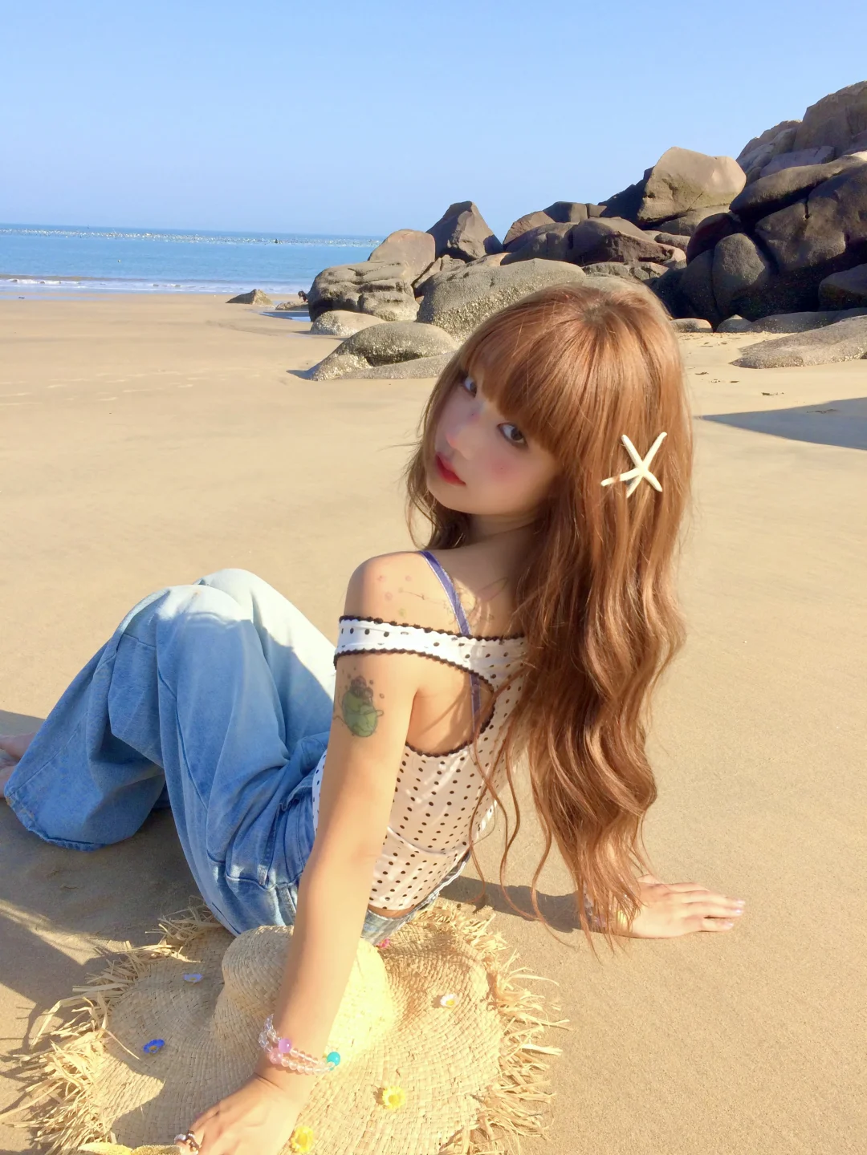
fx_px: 968
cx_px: 434
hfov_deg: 48.2
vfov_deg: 61.7
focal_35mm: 29
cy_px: 578
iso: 32
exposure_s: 1/1709
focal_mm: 4.15
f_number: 2.2
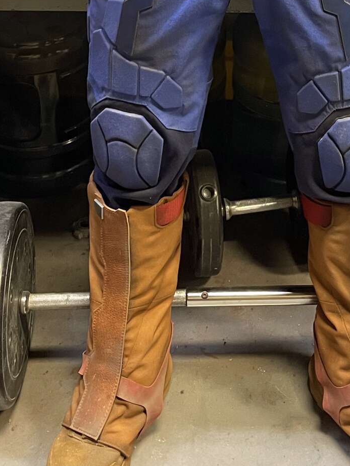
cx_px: 241
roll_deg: -0.2
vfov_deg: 24.3
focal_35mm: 72
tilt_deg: -19.2
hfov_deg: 20.3
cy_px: -103
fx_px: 971
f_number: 1.6
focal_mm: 4.2
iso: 250
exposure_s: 1/60
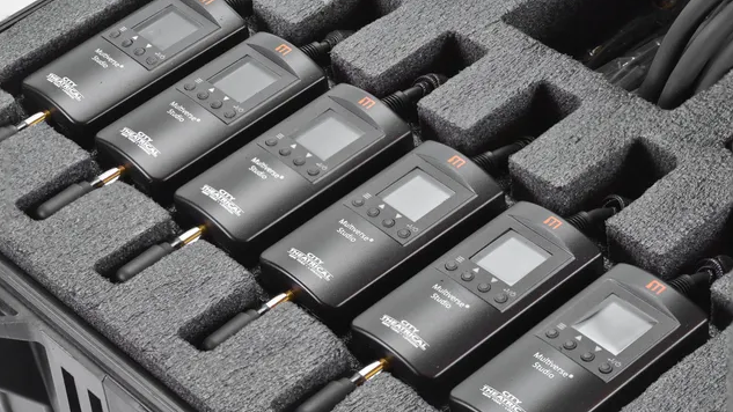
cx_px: 366
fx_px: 2060
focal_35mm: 106
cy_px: 207
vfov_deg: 11.4
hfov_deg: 20.2
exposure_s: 1/30
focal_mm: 100
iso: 1600
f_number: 11
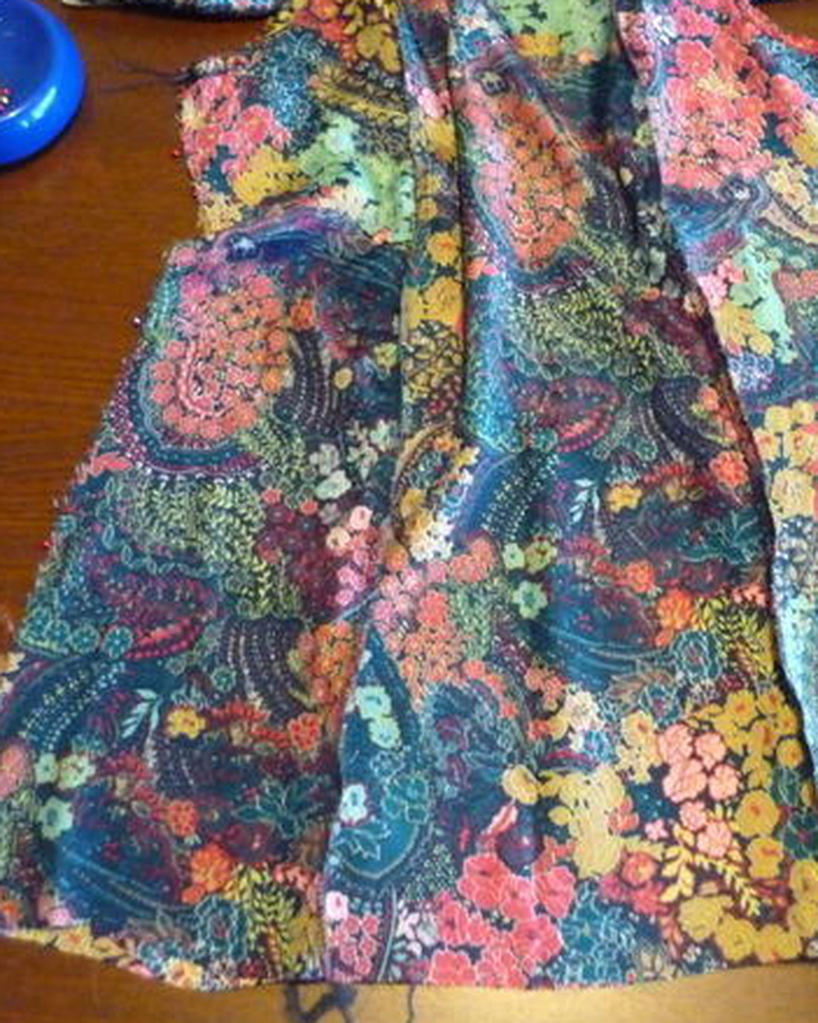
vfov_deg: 42.0
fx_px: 1332
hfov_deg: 33.9
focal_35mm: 44
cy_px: 510
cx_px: 538
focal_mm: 5.5
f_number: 2.8
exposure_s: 1/10
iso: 800
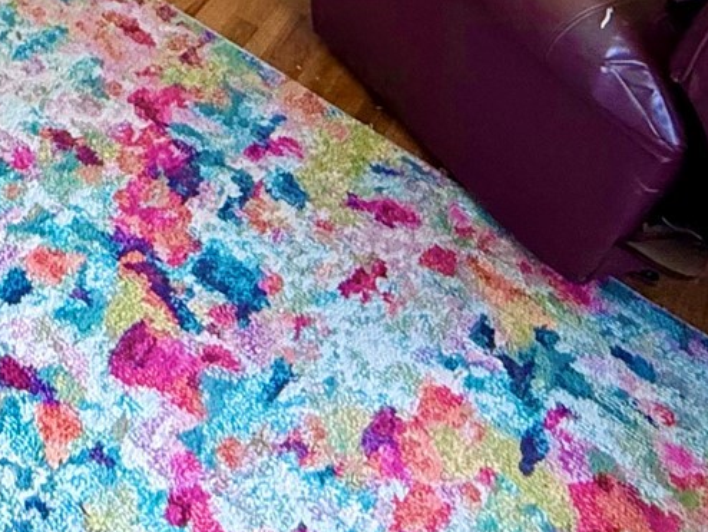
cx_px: 46
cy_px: -554
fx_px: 1187
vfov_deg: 17.4
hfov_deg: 31.4
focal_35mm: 58
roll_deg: -2.2
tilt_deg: -14.0
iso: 320
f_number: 2.2
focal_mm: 2.22
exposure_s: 1/99
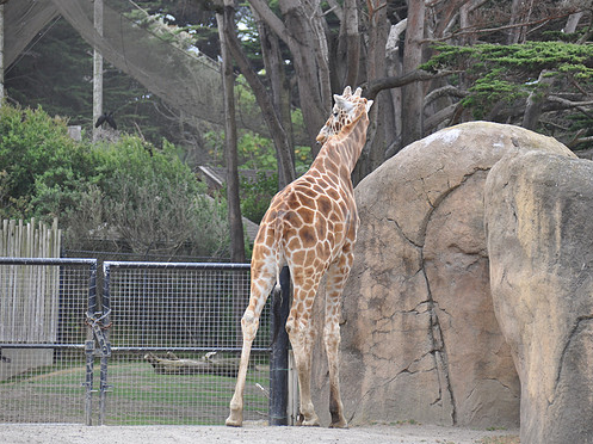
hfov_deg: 7.1
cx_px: 322
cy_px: 220
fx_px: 4751
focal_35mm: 278
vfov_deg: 5.3
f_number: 5.6
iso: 320
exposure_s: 1/400
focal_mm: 165
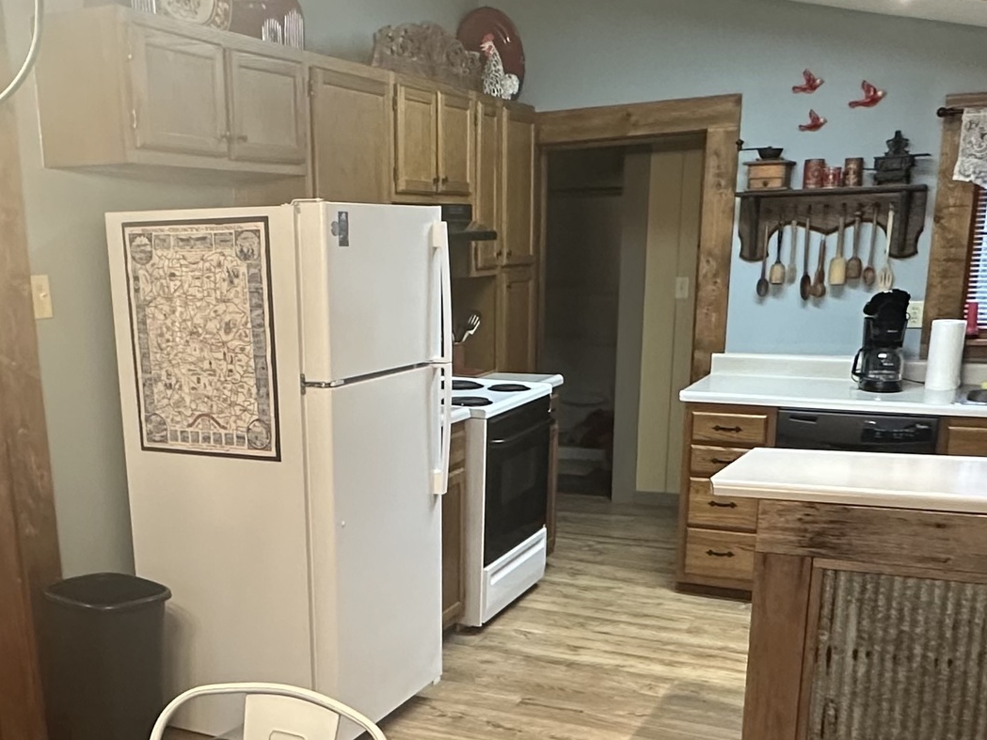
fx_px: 1169
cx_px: 374
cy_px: 609
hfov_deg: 45.4
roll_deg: +1.0
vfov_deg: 33.9
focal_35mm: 41
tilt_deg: -17.3
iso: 400
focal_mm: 2.22
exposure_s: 1/60
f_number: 2.2
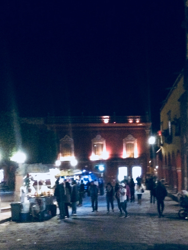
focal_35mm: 45
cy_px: 158
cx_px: 116
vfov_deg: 41.7
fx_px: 326
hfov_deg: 32.0
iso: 1250
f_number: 2.2
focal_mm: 4.15
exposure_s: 1/15
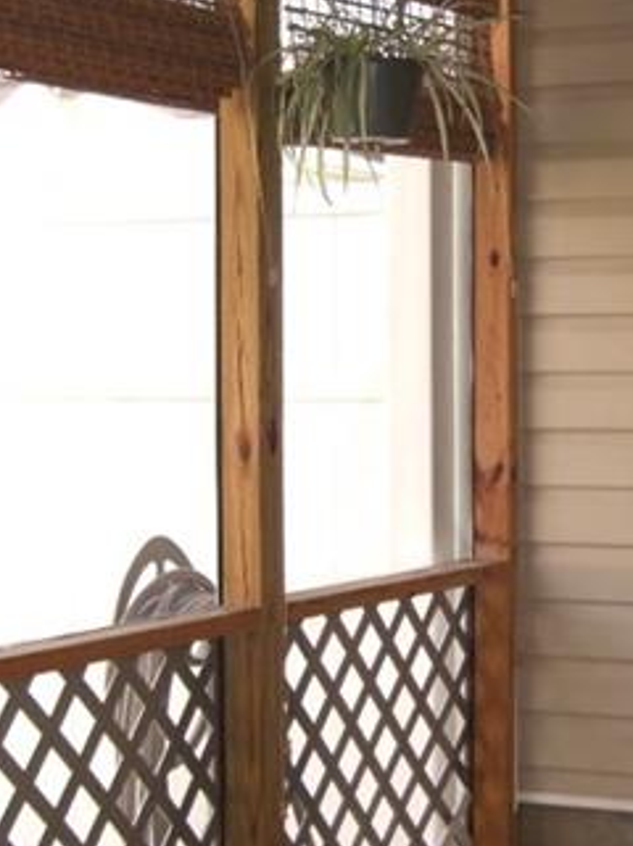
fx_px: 2223
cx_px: 442
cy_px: 445
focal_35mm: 91
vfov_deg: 21.6
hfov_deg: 16.2
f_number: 2.8
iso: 100
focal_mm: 7.9
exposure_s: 1/80
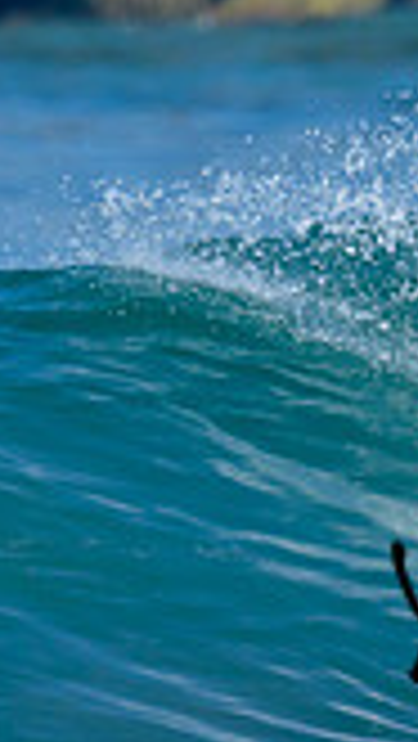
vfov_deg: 0.5
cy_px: 413
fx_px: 79543
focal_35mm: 4043
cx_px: 1069
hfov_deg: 0.3
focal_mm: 800
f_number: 6.3
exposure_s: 1/2000
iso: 400
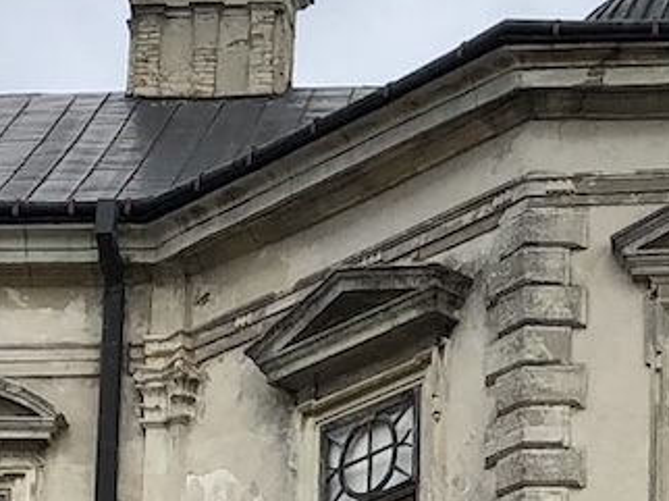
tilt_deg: +19.3
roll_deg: -0.4
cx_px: 696
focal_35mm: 174
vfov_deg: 8.2
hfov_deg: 11.2
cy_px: 969
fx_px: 3360
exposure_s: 1/2088
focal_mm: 3.99
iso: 20
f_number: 1.8
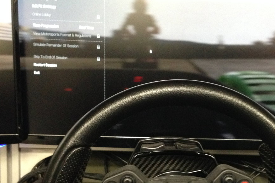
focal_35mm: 63
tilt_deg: -7.1
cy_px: 160
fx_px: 481
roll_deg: -0.3
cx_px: 183
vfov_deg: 21.2
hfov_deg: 31.7
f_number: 2.4
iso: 400
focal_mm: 4.12
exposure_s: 1/20
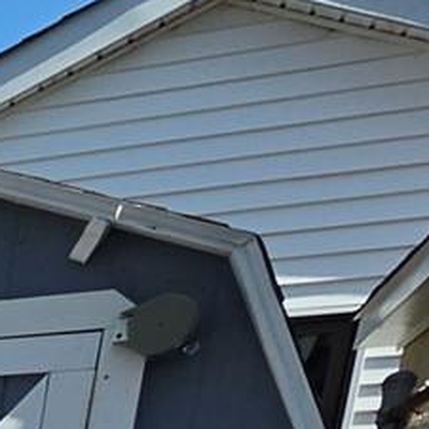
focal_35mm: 104
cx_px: -1226
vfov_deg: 13.6
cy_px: 924
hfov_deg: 8.6
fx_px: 1458
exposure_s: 1/2111
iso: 32
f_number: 1.9
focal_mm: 2.2
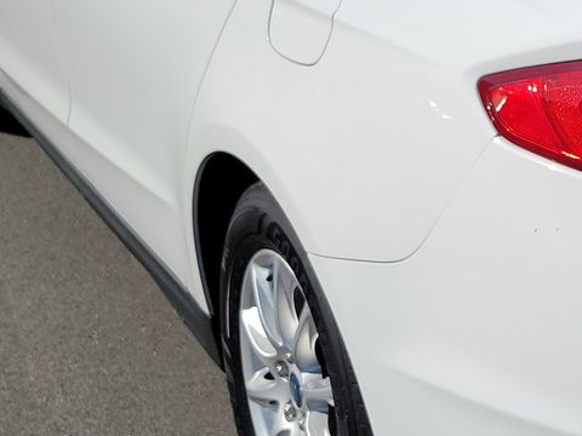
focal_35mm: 80
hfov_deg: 22.2
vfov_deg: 18.4
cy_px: 150
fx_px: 1345
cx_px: 728
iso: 50
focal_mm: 6.7
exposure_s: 1/1537
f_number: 1.8
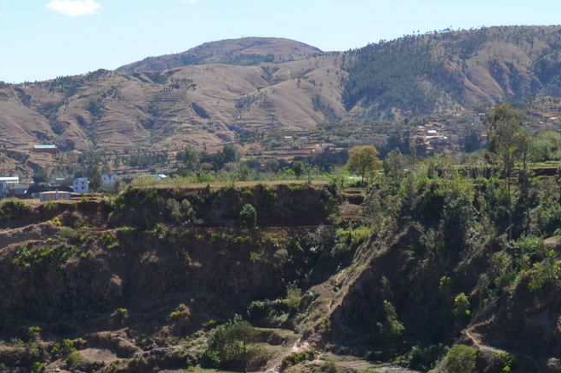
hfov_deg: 21.2
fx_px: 1496
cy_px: 472
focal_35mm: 96
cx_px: 233
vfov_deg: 13.8
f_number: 8
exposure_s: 1/250
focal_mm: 22
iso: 140
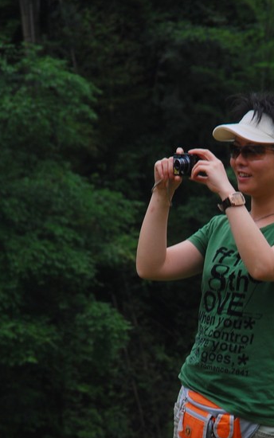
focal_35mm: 557
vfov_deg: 3.8
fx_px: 6651
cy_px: 345
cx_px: 254
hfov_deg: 2.4
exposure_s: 1/100
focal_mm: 200
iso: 100
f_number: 16
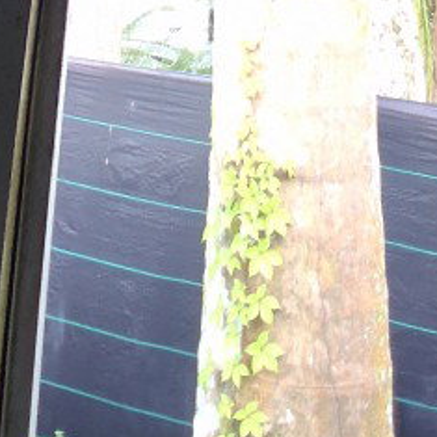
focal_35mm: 52
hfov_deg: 32.7
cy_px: -304
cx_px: 169
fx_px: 743
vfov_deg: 22.7
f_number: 2.2
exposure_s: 1/60
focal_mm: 1.4
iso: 160
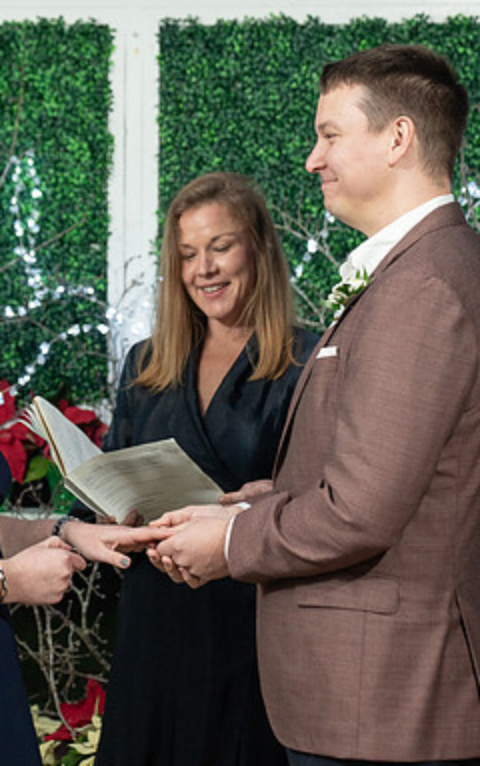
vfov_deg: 21.0
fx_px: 2068
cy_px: 364
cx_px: 102
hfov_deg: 13.2
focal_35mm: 99
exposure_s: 1/100
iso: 2000
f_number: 2.8
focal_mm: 55
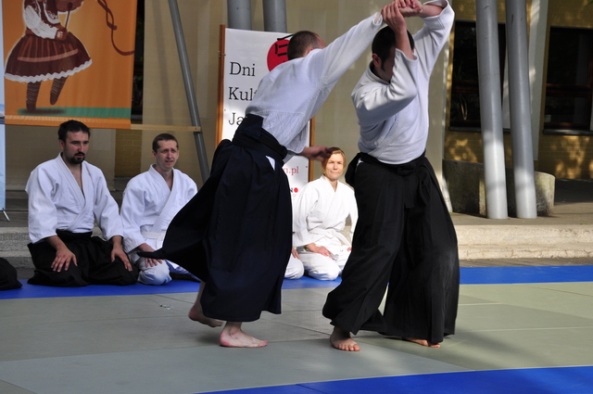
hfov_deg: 21.9
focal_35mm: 93
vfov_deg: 14.7
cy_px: 197
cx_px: 296
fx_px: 1530
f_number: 9
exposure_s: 1/320
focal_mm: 62
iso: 220
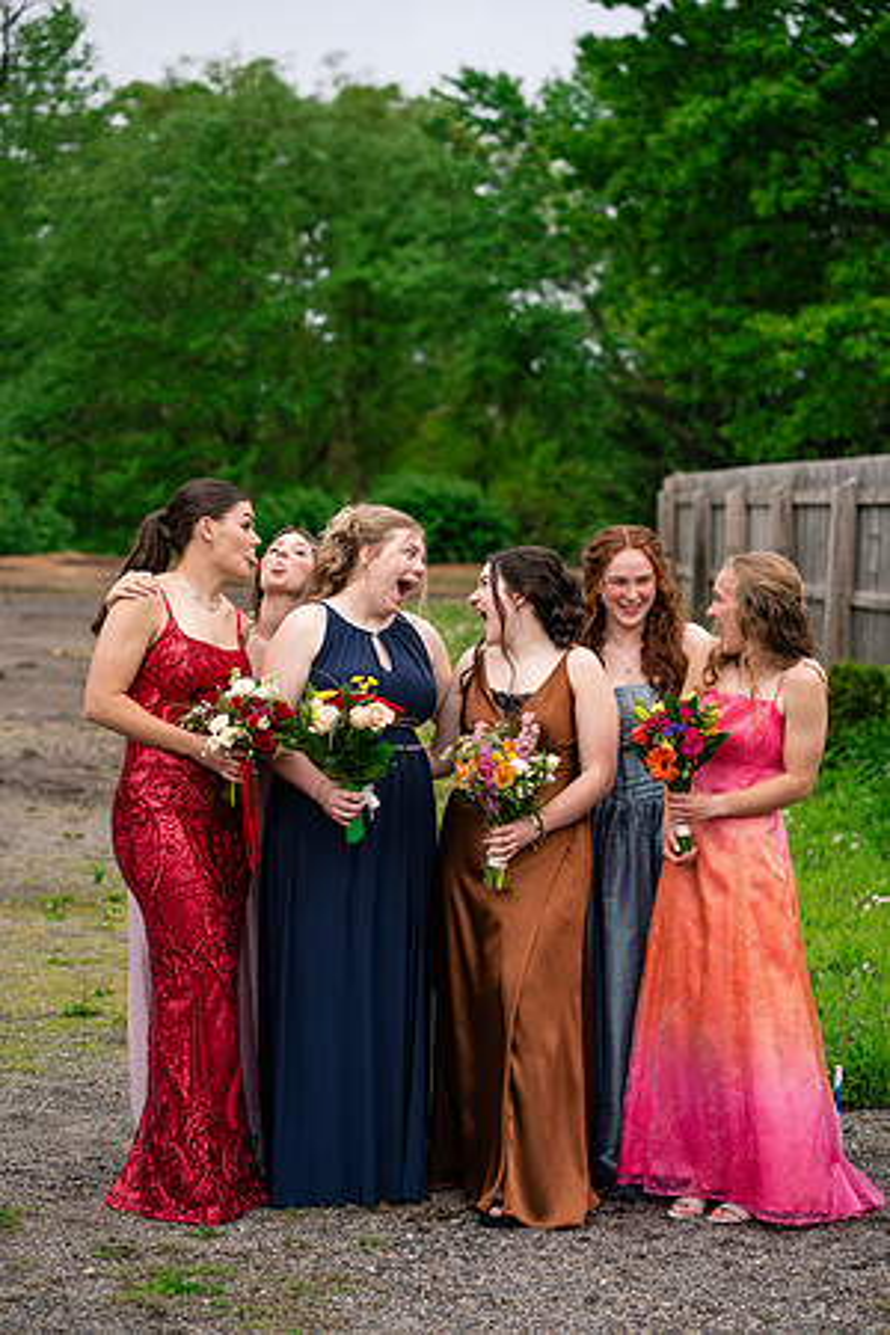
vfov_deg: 23.9
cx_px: 445
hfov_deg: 16.1
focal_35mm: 85
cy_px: 668
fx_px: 3152
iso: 400
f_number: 3.5
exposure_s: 1/1000
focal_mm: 85
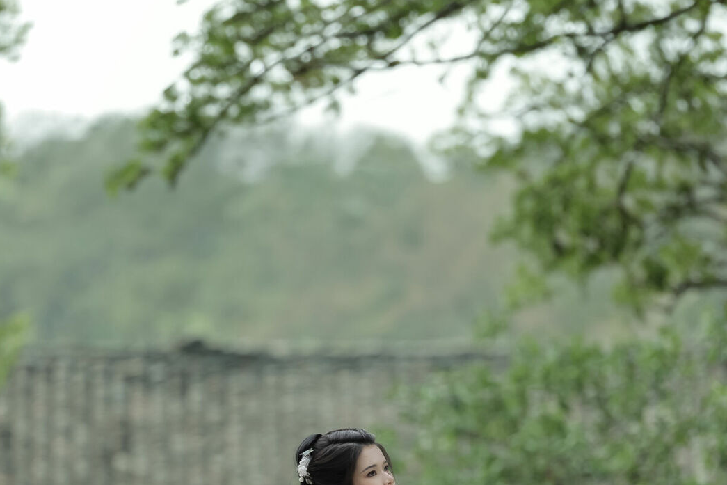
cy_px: 463
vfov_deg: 4.6
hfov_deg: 6.9
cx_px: 363
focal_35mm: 300
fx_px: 6059
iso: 100
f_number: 2.8
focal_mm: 200
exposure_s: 1/500
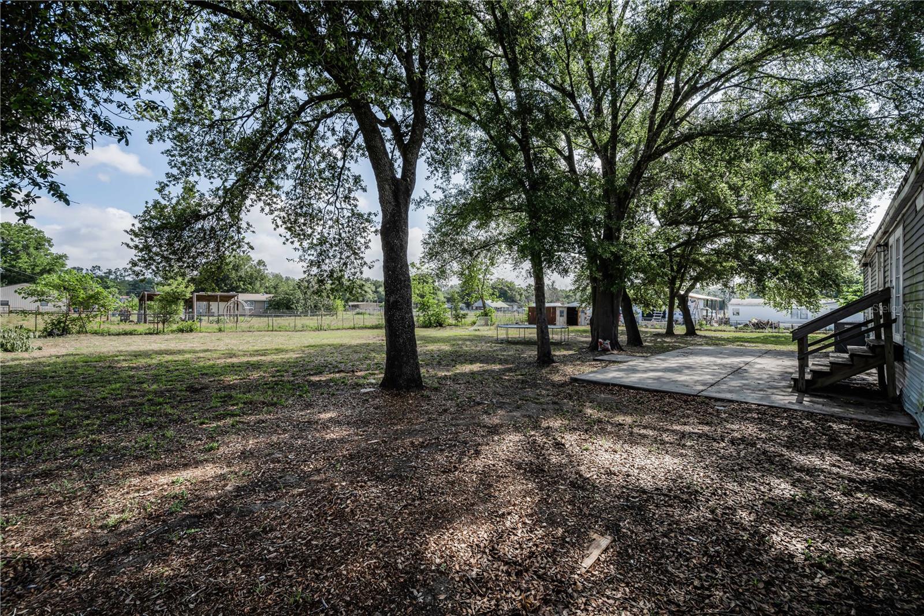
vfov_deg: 81.2
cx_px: 462
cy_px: 308
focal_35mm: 14
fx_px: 359
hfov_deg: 104.3
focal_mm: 14
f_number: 9
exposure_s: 1/160
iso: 100
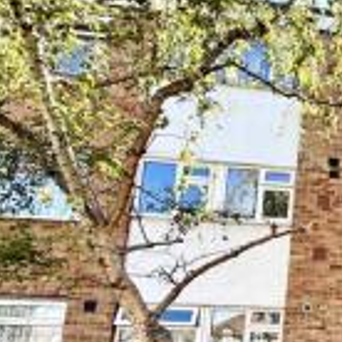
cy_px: 301
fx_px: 425
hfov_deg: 30.7
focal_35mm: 38
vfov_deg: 40.8
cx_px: 477
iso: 50
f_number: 2.2
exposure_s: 1/264
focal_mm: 2.22
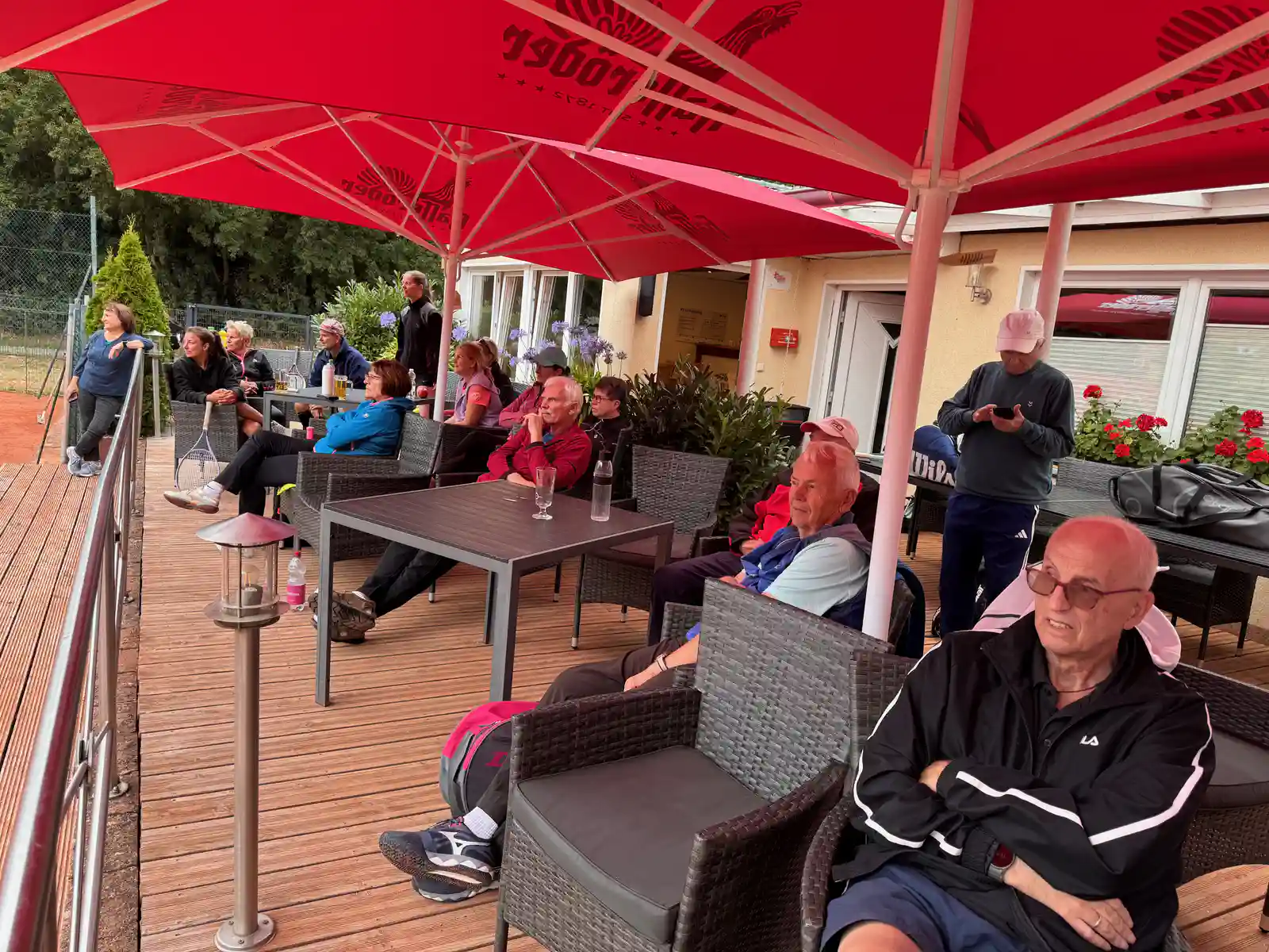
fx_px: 880
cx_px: 634
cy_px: 476
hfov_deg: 71.6
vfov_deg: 56.8
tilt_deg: -8.7
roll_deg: -6.0
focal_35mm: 24
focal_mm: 6.76
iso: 64
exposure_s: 1/155
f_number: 1.78
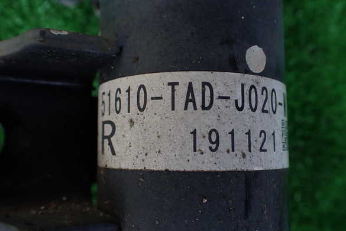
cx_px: 177
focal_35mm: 32
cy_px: 120
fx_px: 308
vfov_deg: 41.1
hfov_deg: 58.7
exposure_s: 1/160
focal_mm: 5.4
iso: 100
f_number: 2.3
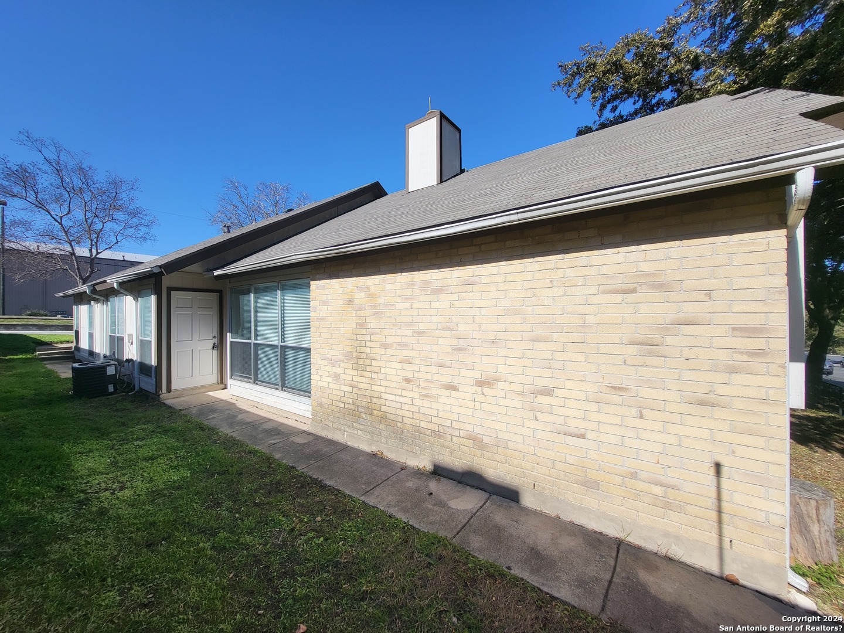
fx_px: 317
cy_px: 316
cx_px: 422
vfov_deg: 89.9
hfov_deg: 106.2
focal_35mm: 13
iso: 32
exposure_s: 1/1307
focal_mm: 1.74
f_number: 2.2
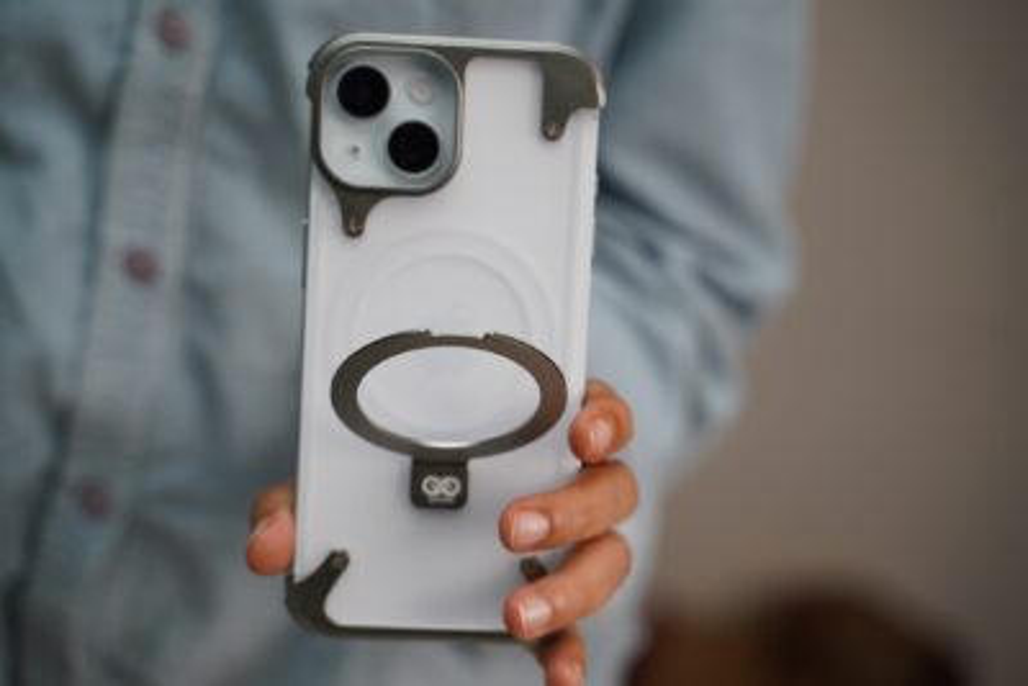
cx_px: 514
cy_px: 343
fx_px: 2142
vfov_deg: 18.2
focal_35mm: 75
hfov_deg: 27.0
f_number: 4
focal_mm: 75
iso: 800
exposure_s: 1/80
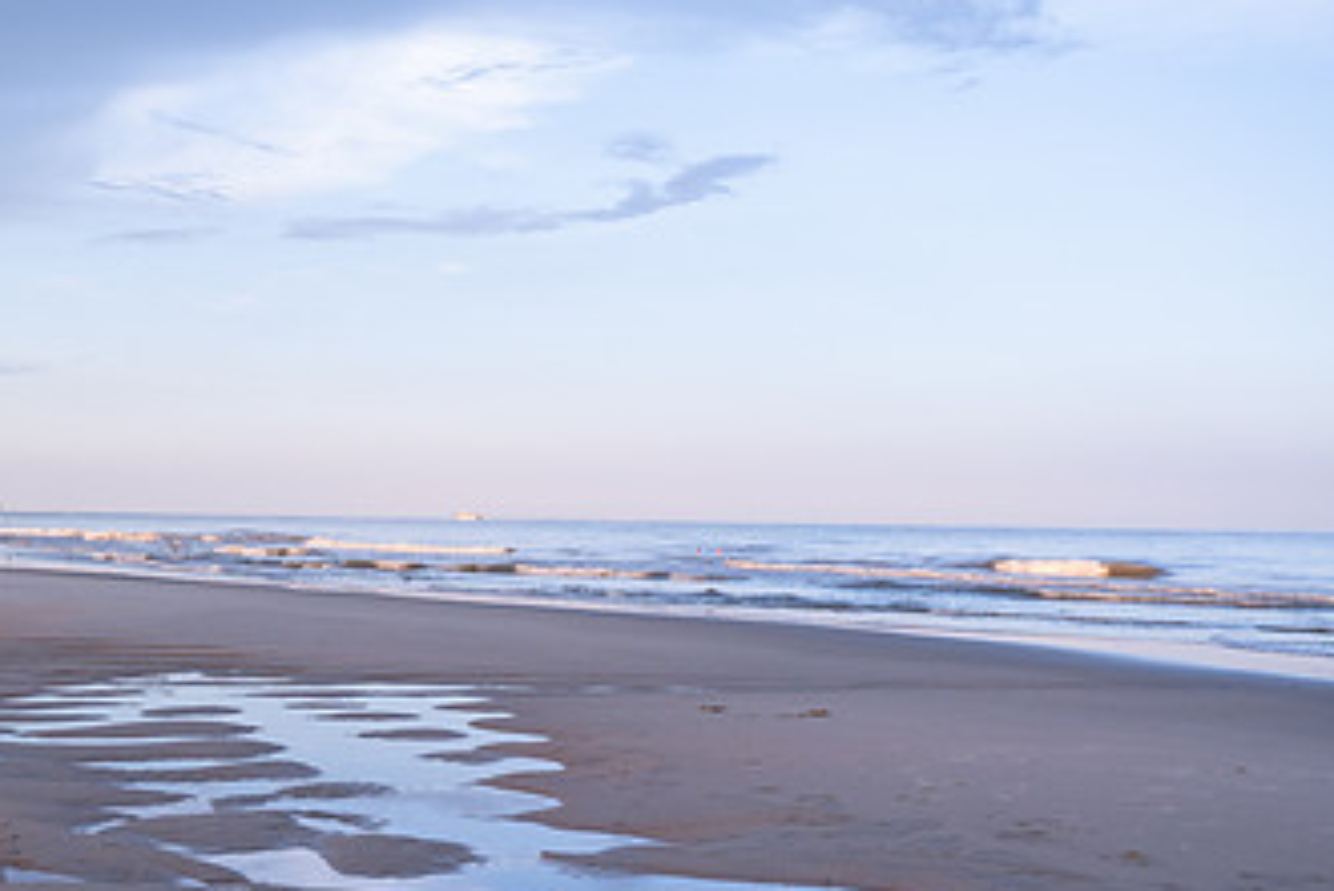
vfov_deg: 27.1
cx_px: 447
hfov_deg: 39.9
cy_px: 695
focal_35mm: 49
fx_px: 1816
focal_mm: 28
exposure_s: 1/500
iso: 640
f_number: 2.8
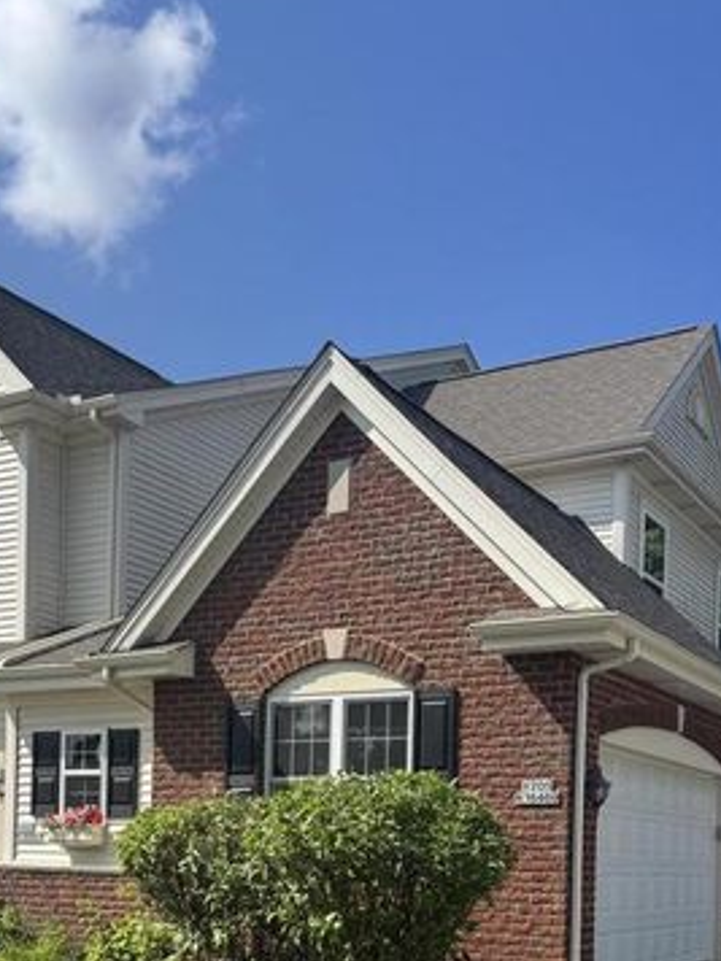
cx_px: 292
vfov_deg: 39.6
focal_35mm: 45
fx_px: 1250
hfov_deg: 32.1
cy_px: 827
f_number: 1.78
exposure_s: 1/4049
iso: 80
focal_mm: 6.76
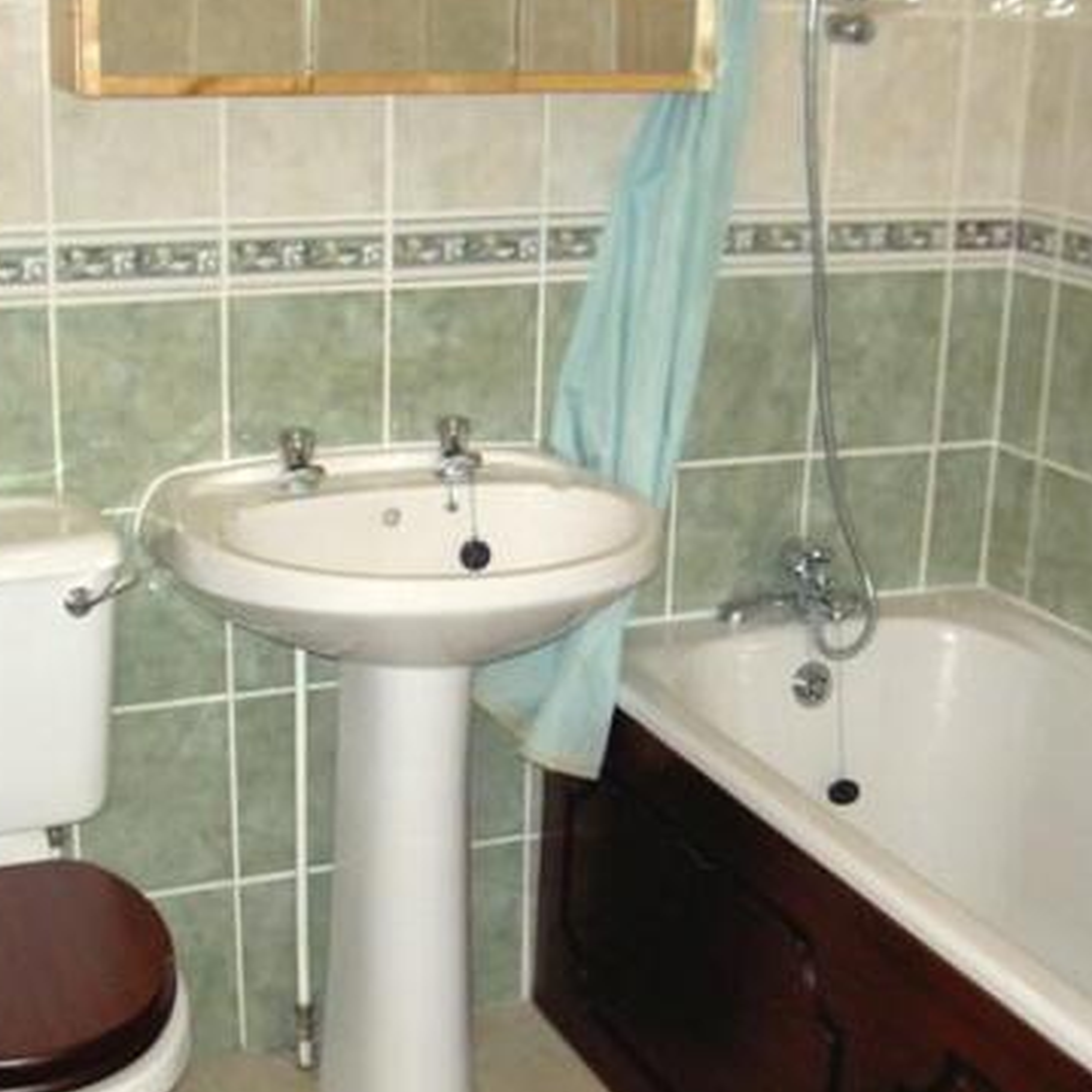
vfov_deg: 30.5
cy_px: 637
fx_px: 1999
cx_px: 500
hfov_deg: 30.5
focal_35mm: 56
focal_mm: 8
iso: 200
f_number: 2.8
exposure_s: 1/60
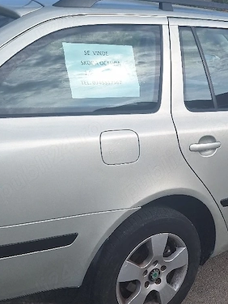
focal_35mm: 49
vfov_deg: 38.8
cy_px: 179
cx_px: 207
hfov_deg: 28.5
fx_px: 430
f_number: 1.8
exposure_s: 1/2500
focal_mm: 5.54
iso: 25
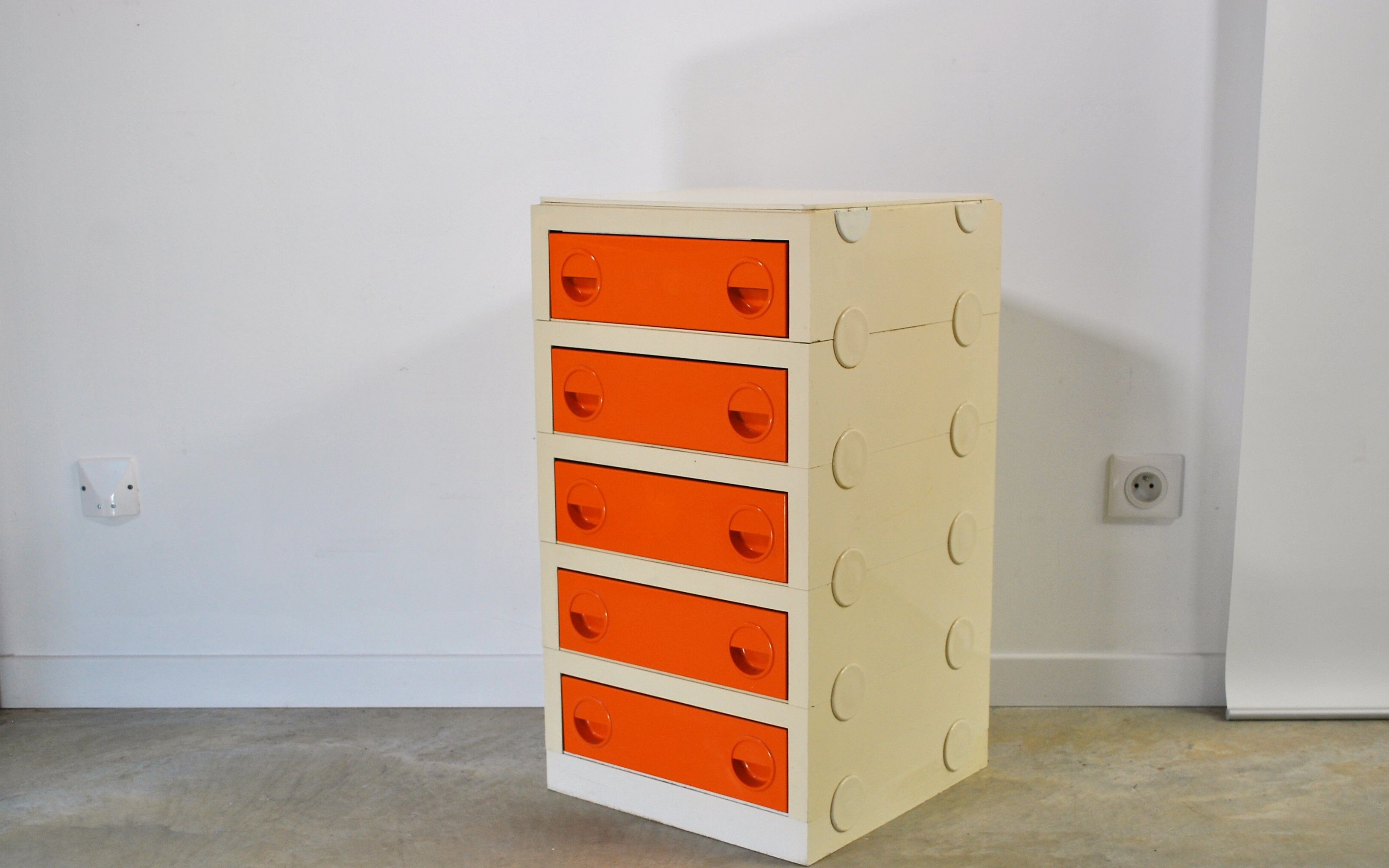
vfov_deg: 27.9
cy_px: 522
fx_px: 1741
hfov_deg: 43.5
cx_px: 746
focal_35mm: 46
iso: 200
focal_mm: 26
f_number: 5.6
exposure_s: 1/125
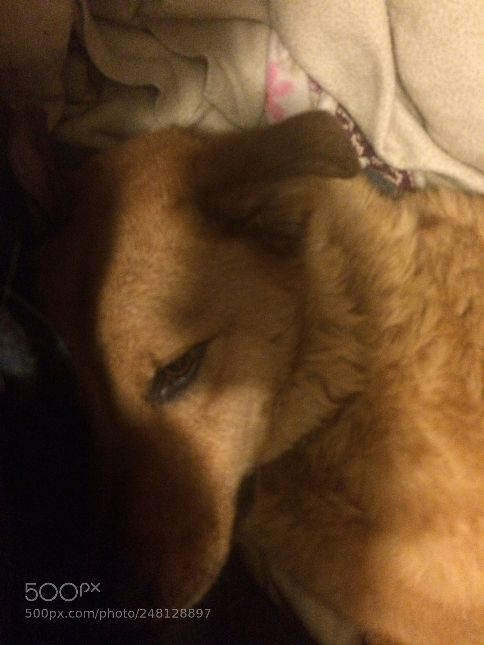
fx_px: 541
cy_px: 322
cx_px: 242
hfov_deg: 48.2
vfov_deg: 61.7
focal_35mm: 29
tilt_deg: -75.5
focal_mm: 4.15
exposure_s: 1/15
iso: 640
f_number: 2.2
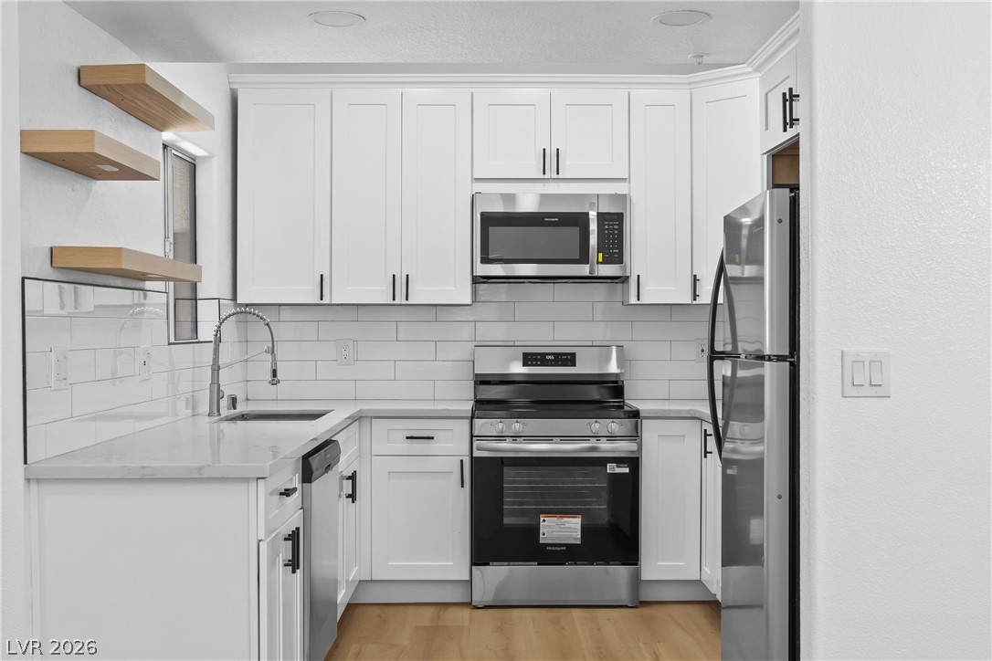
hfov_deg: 46.4
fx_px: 1157
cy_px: 330
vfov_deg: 31.9
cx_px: 496
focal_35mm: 42
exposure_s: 1/2
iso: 400
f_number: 8
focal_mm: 28
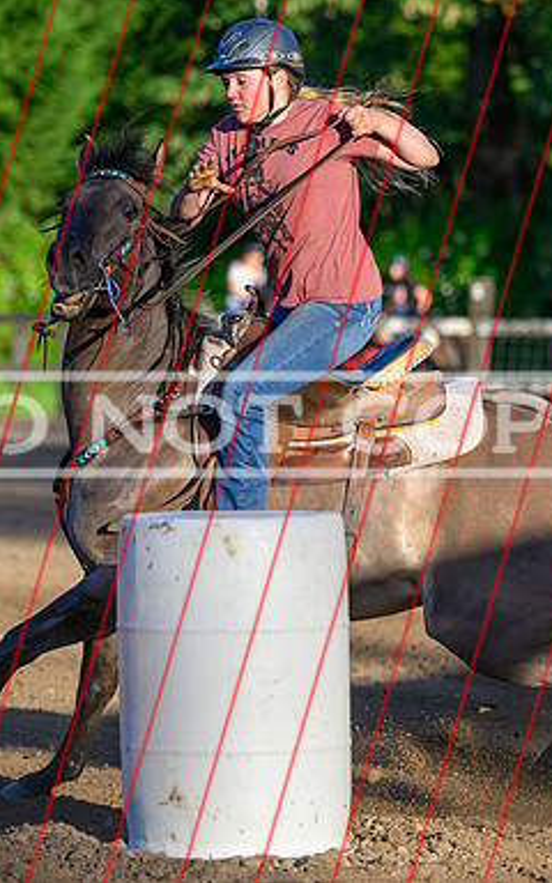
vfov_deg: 8.9
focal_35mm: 236
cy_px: 465
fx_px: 5681
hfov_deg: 5.6
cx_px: 306
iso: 320
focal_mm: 125
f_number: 2.8
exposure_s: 1/2500
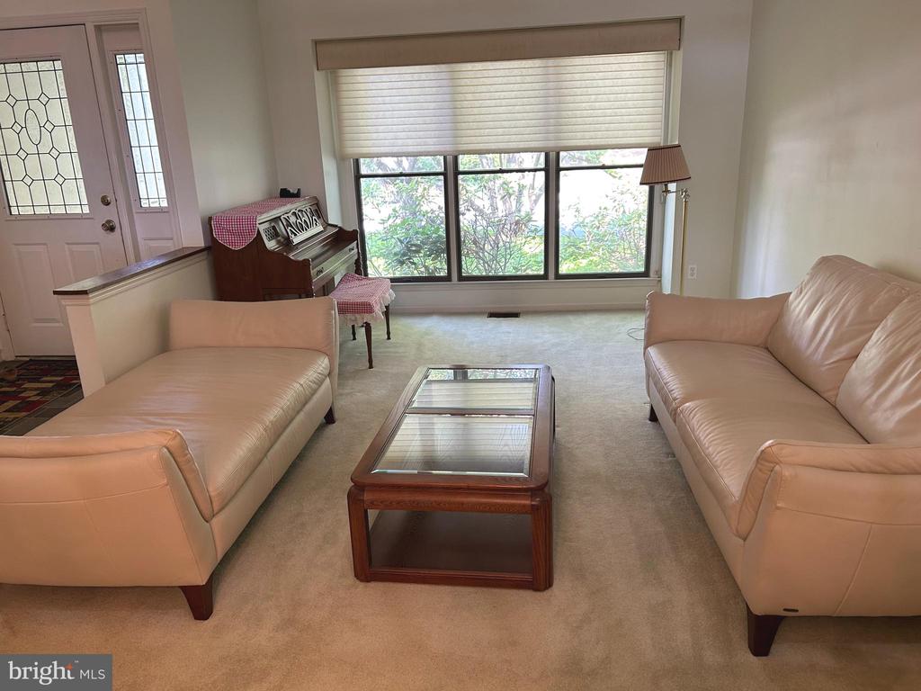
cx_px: 460
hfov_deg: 67.3
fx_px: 692
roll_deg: +2.4
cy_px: 346
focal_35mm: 26
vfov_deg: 53.1
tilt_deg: -17.5
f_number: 1.5
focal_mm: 5.7
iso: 100
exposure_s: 1/60
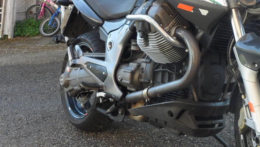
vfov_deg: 21.8
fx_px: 379
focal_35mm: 55
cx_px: 222
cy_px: 52
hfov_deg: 36.1
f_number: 3.5
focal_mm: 4.9
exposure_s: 1/90
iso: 80
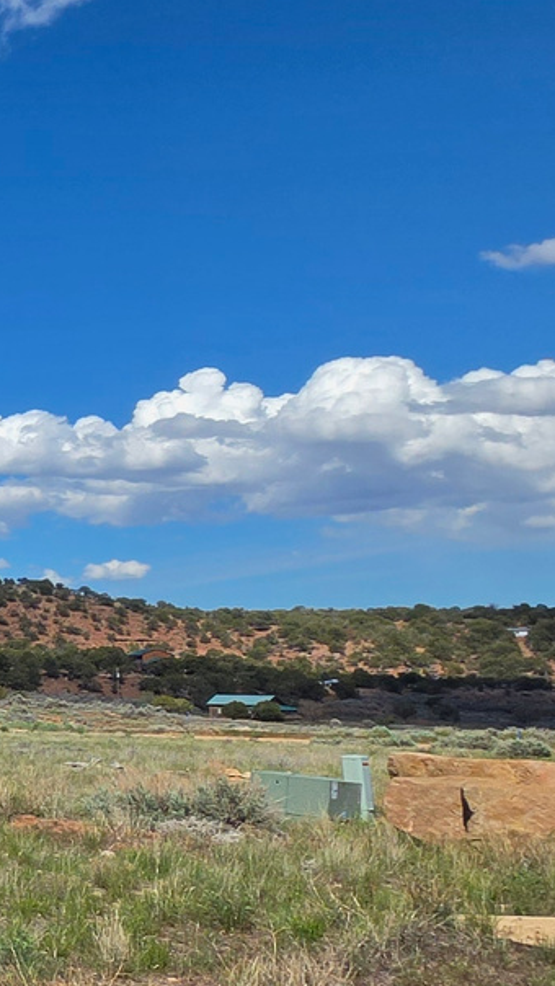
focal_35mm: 48
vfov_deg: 42.7
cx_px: -911
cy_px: 581
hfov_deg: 13.5
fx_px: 1255
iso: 100
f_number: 2.2
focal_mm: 2.2
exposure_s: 1/4256
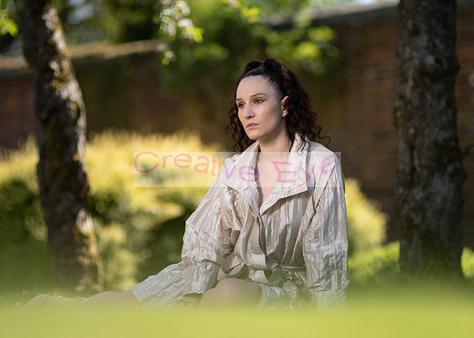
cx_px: 254
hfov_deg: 15.0
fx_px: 1798
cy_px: 169
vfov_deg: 10.7
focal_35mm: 134
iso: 100
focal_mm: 85
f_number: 1.4
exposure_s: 1/5000
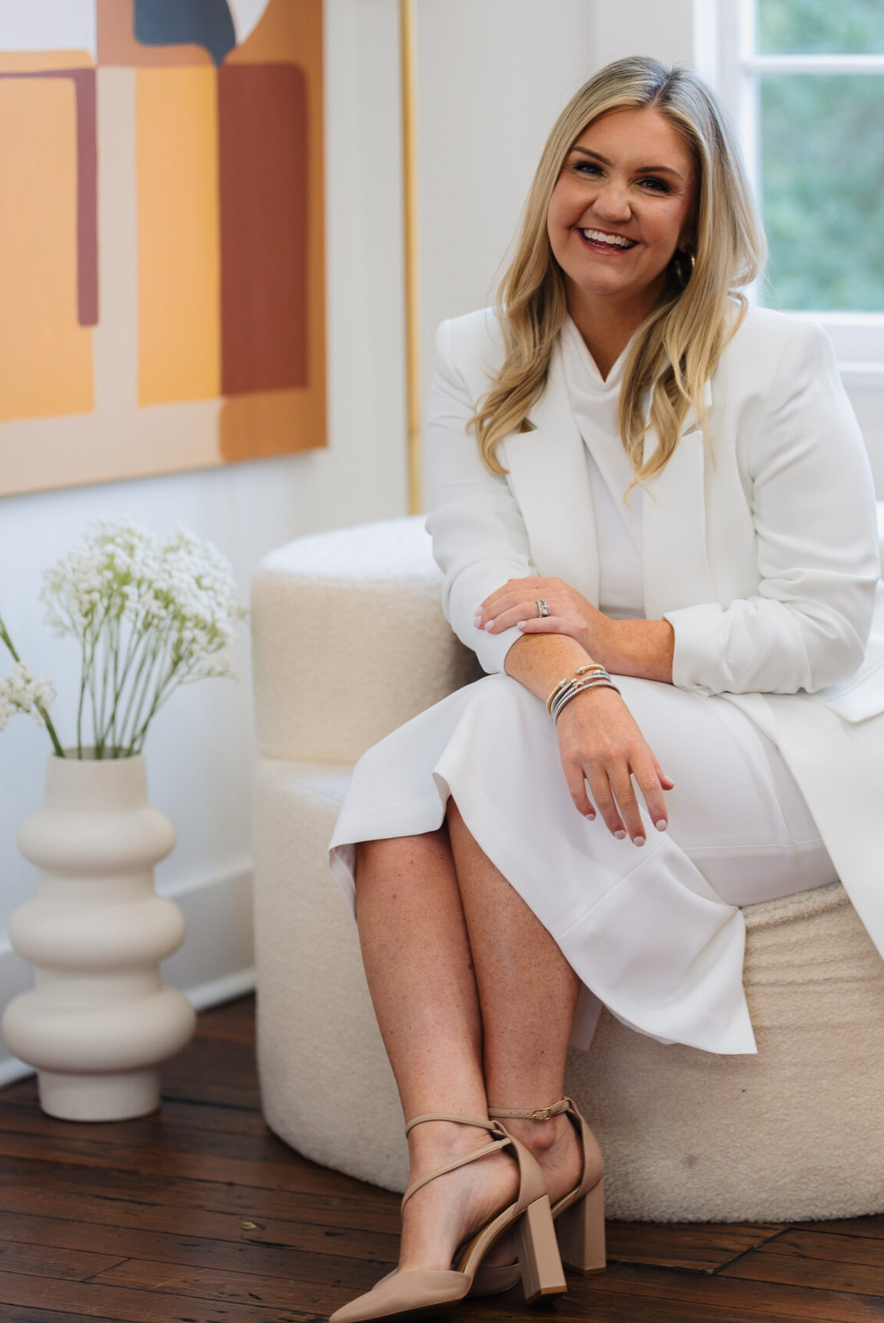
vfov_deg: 16.1
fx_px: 4672
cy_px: 514
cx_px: 590
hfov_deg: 10.8
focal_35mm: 127
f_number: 1.4
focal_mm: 85
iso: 80
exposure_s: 1/250
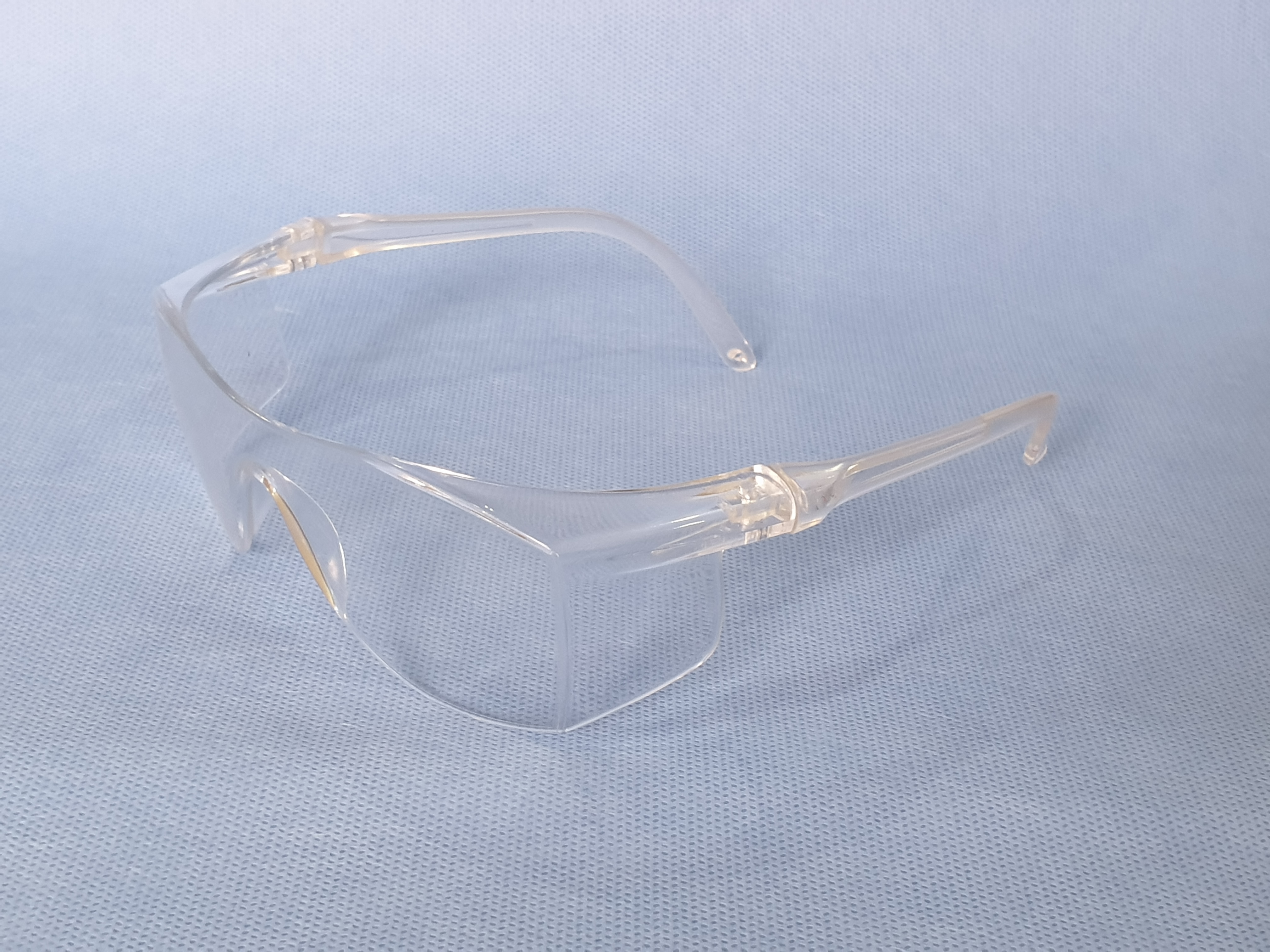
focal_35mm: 26
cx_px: 635
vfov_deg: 53.1
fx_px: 954
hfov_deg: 67.3
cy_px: 476
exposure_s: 1/50
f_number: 2.4
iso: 200
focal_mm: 4.3
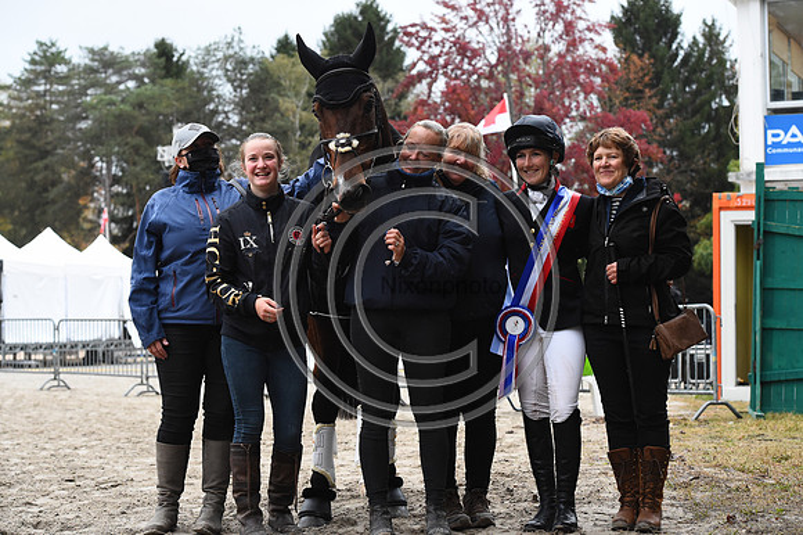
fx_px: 1783
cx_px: 402
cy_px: 268
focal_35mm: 80
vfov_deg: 17.0
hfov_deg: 25.4
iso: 3200
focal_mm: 80
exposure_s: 1/320
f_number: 6.3
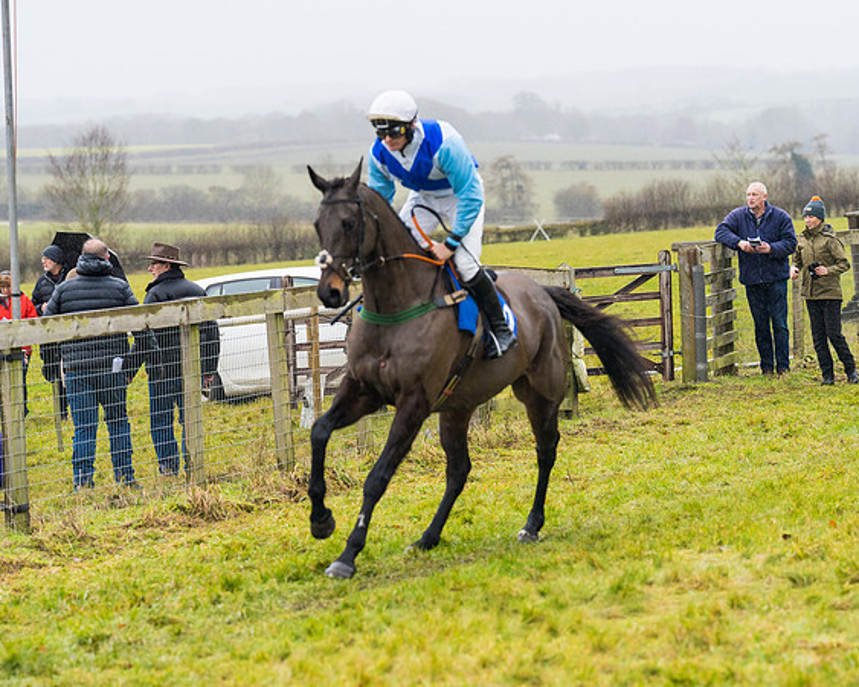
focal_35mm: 161
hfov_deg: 12.0
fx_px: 4100
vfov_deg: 9.6
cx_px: 424
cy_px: 364
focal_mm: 135
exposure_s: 1/1000
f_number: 4
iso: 800
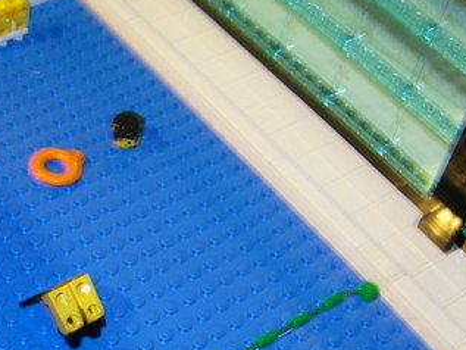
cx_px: 91
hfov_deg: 26.5
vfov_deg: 20.4
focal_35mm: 72
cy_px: 226
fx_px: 970
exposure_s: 1/2.9
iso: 79
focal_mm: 7.8
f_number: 2.8
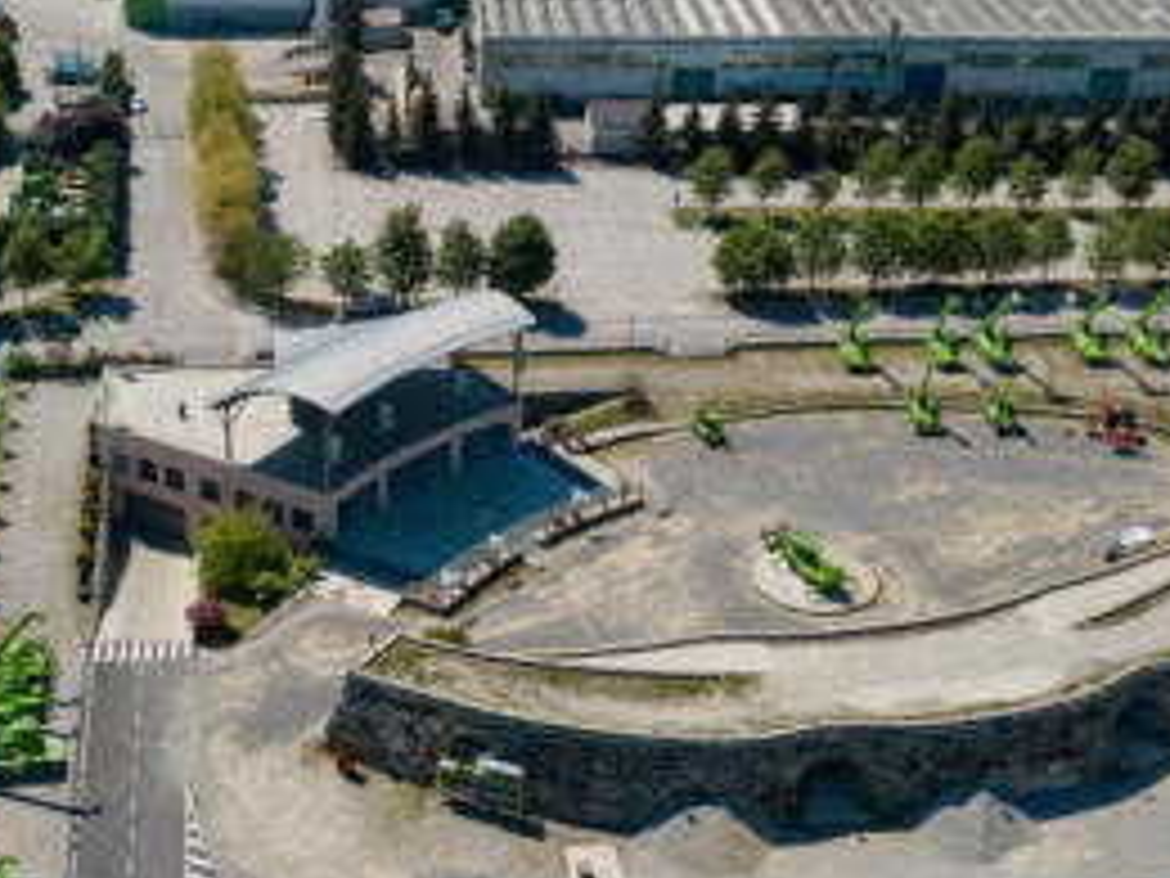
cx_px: 418
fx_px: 2028
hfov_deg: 32.0
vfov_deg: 24.4
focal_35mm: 60
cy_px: 392
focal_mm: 4.73
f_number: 2.2
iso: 100
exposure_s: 1/1600
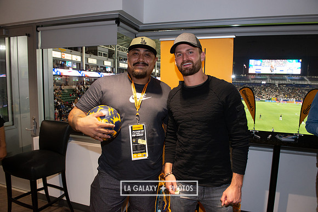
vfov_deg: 53.2
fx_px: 212
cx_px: 159
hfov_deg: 73.7
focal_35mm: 24
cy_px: 106
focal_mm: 24
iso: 640
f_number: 6.3
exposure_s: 1/60
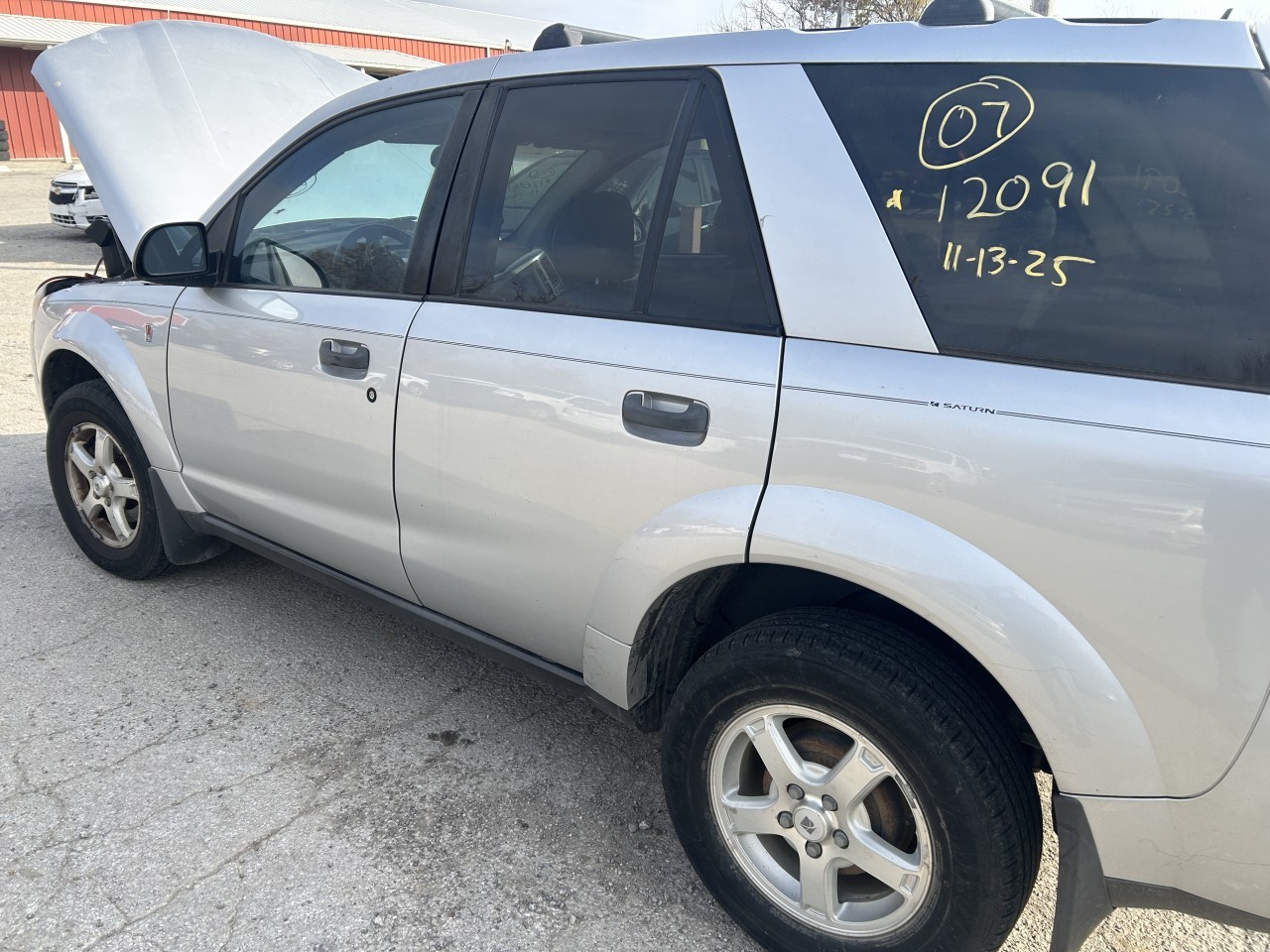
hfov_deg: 67.3
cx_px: 635
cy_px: 476
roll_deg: -1.4
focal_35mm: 26
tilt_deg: -17.5
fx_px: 954
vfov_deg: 53.1
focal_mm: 5.7
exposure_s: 1/1901
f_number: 1.5
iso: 50
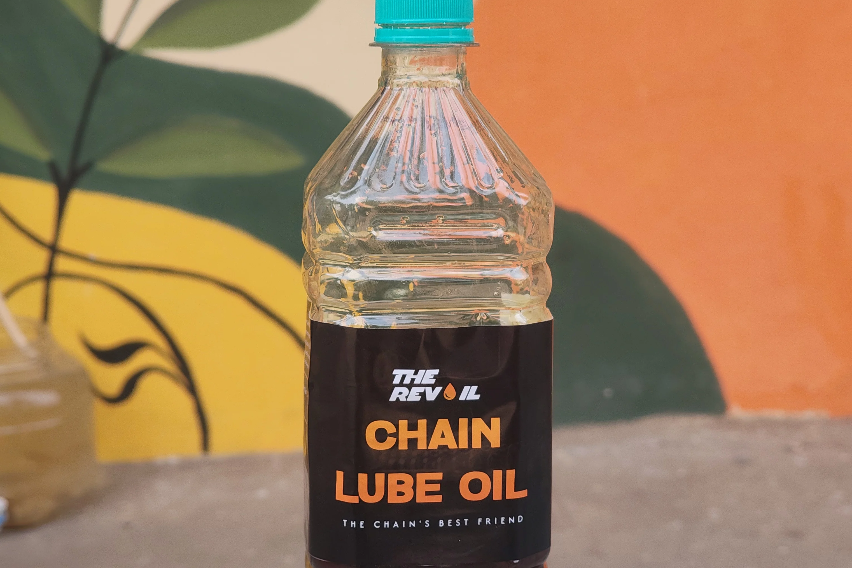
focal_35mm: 70
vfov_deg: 19.4
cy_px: 322
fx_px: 1657
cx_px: 429
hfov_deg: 28.8
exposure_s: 1/182
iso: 50
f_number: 2
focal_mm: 7.1
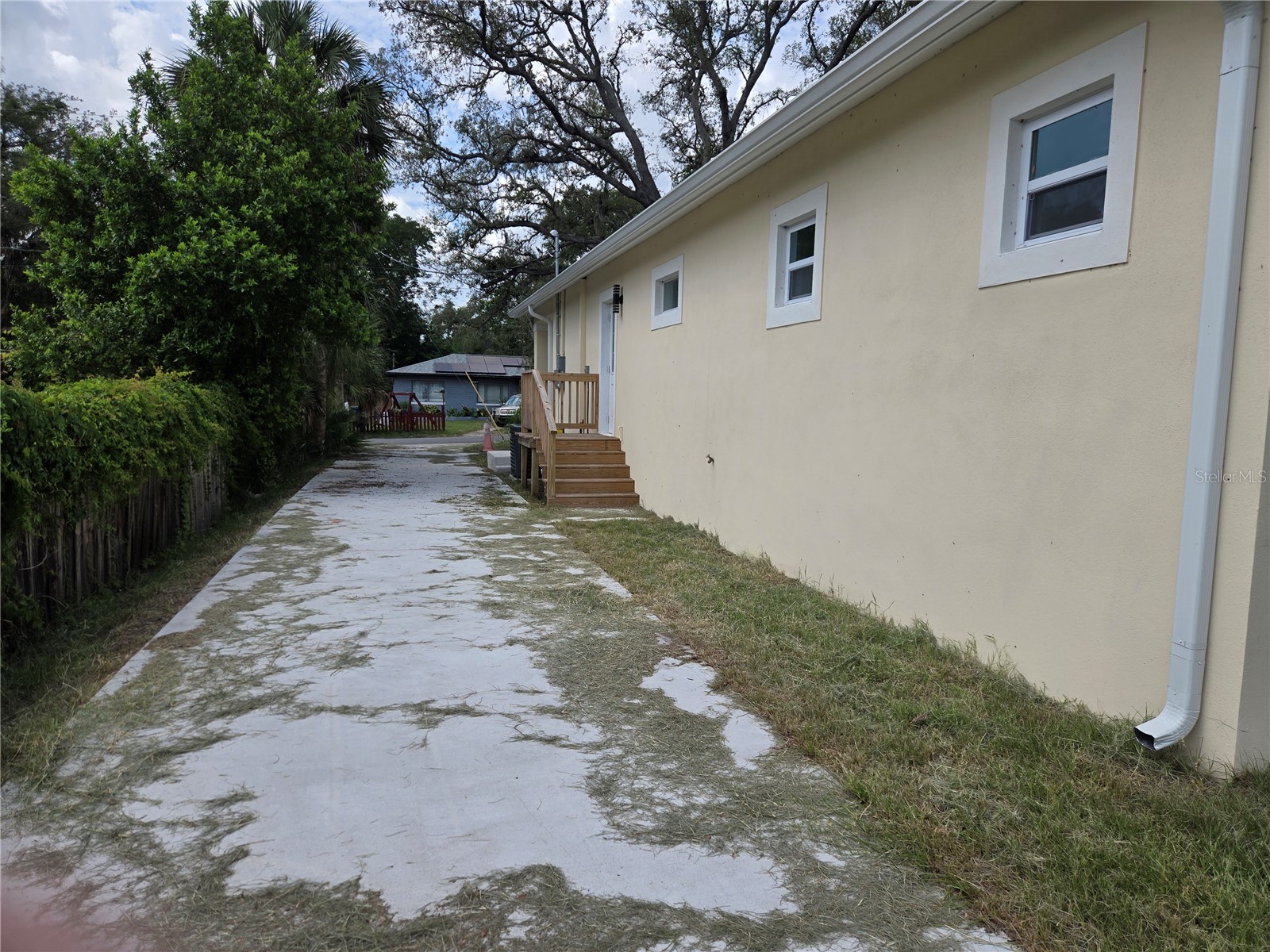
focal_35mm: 23
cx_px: 635
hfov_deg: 73.9
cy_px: 476
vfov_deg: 58.9
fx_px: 844
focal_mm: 5.4
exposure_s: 1/1946
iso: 25
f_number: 1.8
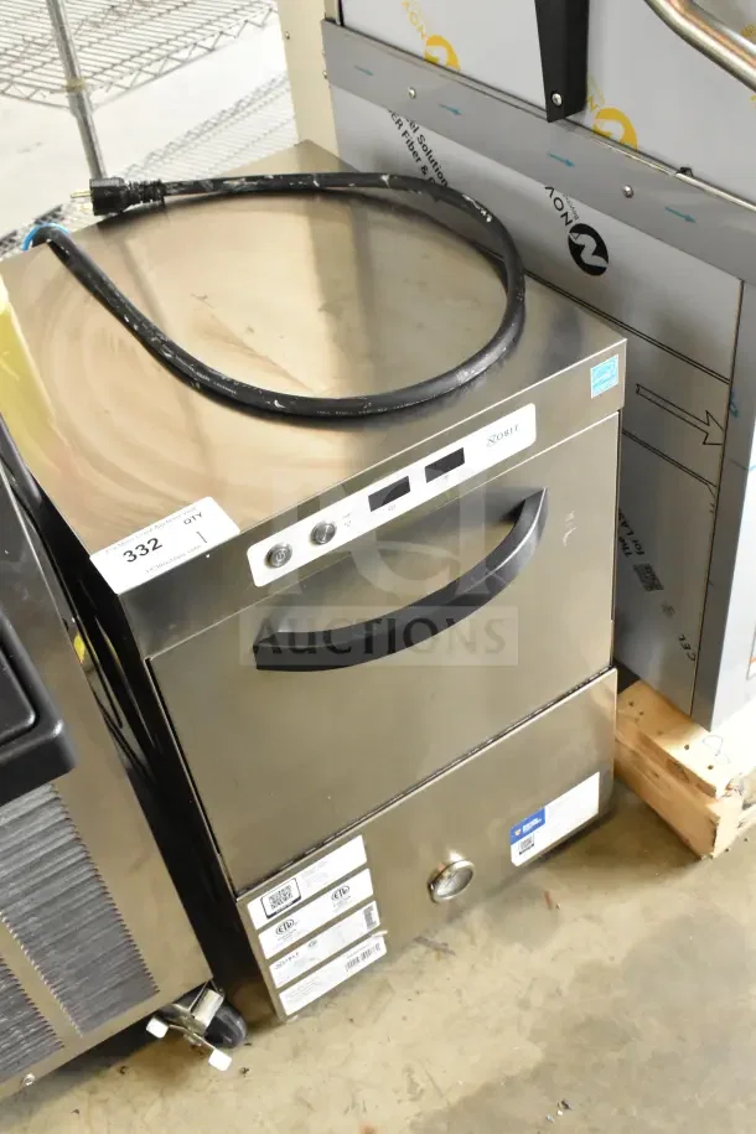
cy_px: 567
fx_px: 1181
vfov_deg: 51.3
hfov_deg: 35.5
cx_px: 378
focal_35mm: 38
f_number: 7.1
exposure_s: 1/200
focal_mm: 25
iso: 6400
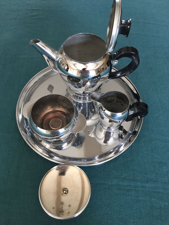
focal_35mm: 29
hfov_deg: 48.2
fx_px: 189
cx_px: 84
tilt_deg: -58.2
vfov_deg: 61.7
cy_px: 112
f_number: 2.2
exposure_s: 1/33
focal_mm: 4.15
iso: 64
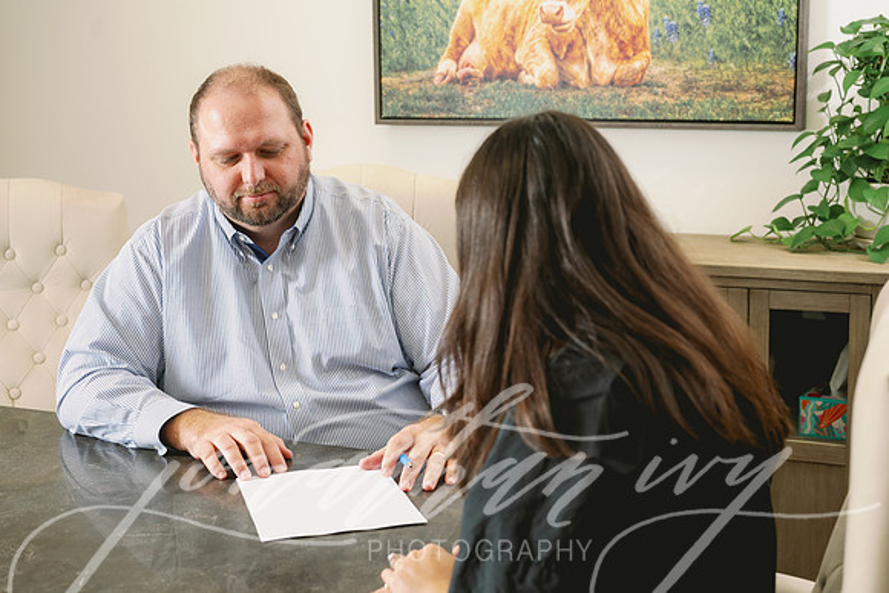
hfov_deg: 36.2
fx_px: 1358
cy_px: 296
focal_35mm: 55
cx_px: 444
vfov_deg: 24.6
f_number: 5.6
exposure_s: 1/160
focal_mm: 55
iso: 200
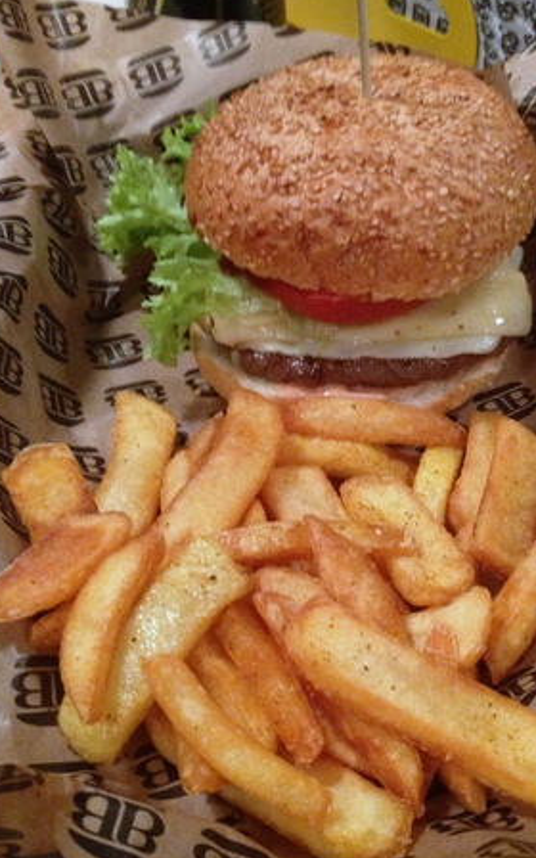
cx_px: 354
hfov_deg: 25.7
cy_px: 402
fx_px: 1169
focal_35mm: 50
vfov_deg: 40.3
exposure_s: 1/17
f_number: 2.4
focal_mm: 4.12
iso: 400
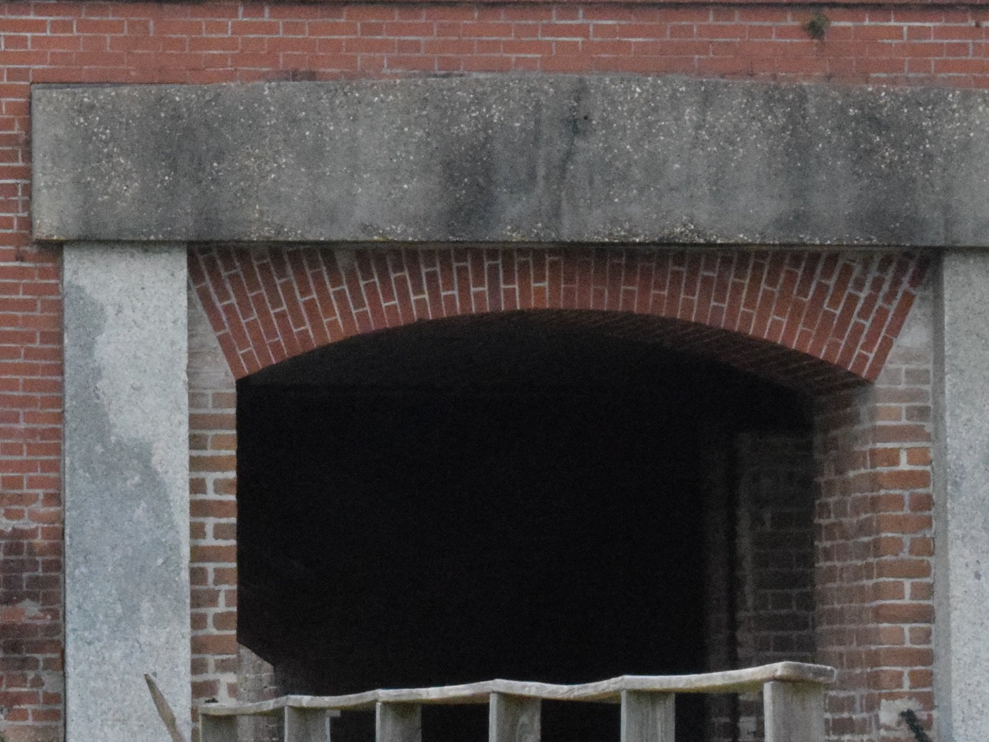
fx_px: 6915
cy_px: 371
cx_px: 98
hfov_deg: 8.2
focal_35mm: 242
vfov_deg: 6.1
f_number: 20
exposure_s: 1/1600
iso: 6400
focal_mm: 52
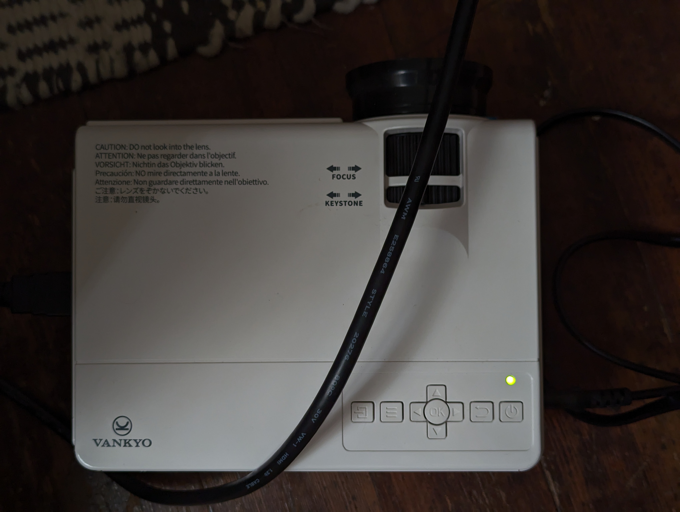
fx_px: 944
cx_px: 340
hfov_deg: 39.6
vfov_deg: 30.3
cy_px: 256
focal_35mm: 48
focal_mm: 6.81
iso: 351
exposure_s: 1/90
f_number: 1.85
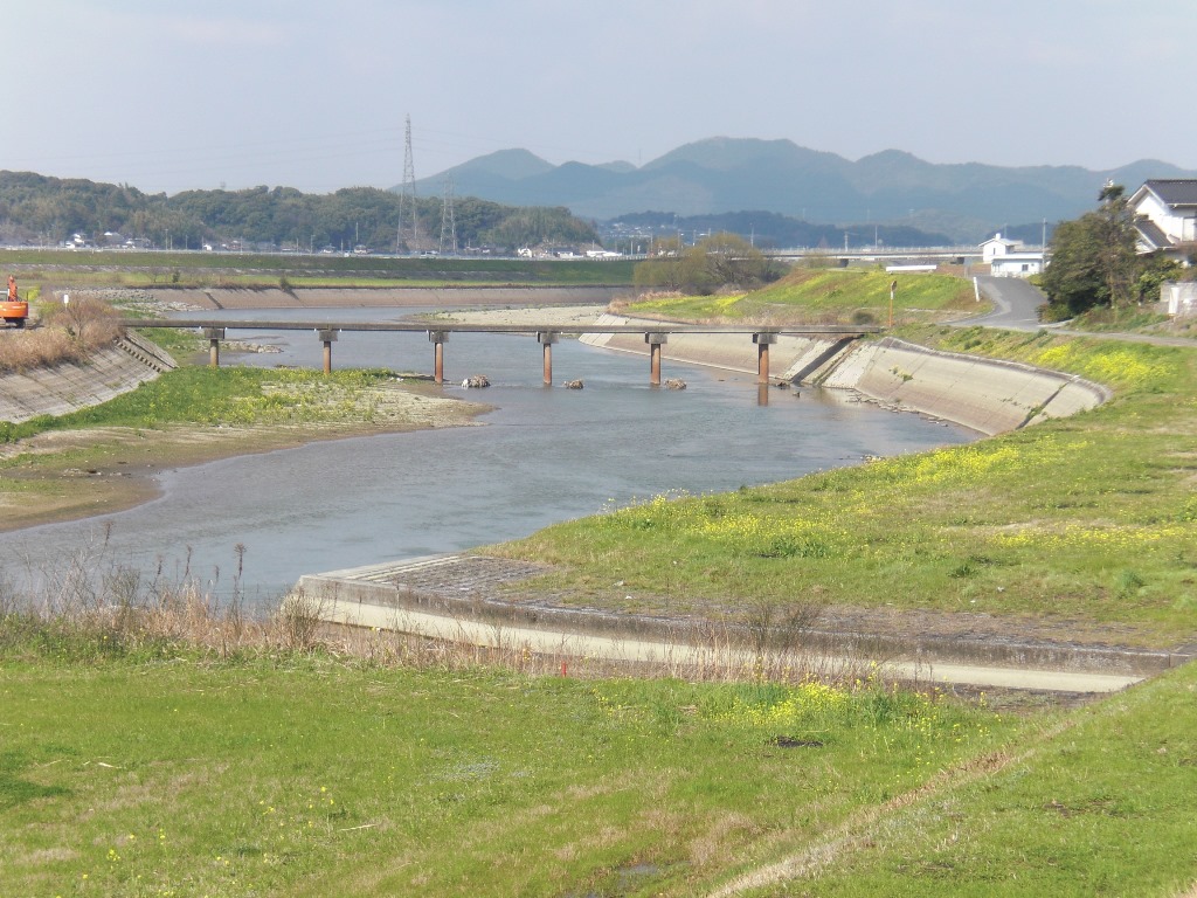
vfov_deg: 14.8
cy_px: 449
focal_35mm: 100
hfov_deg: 19.6
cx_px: 598
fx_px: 3458
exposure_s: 1/320
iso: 64
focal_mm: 16.51
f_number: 5.4
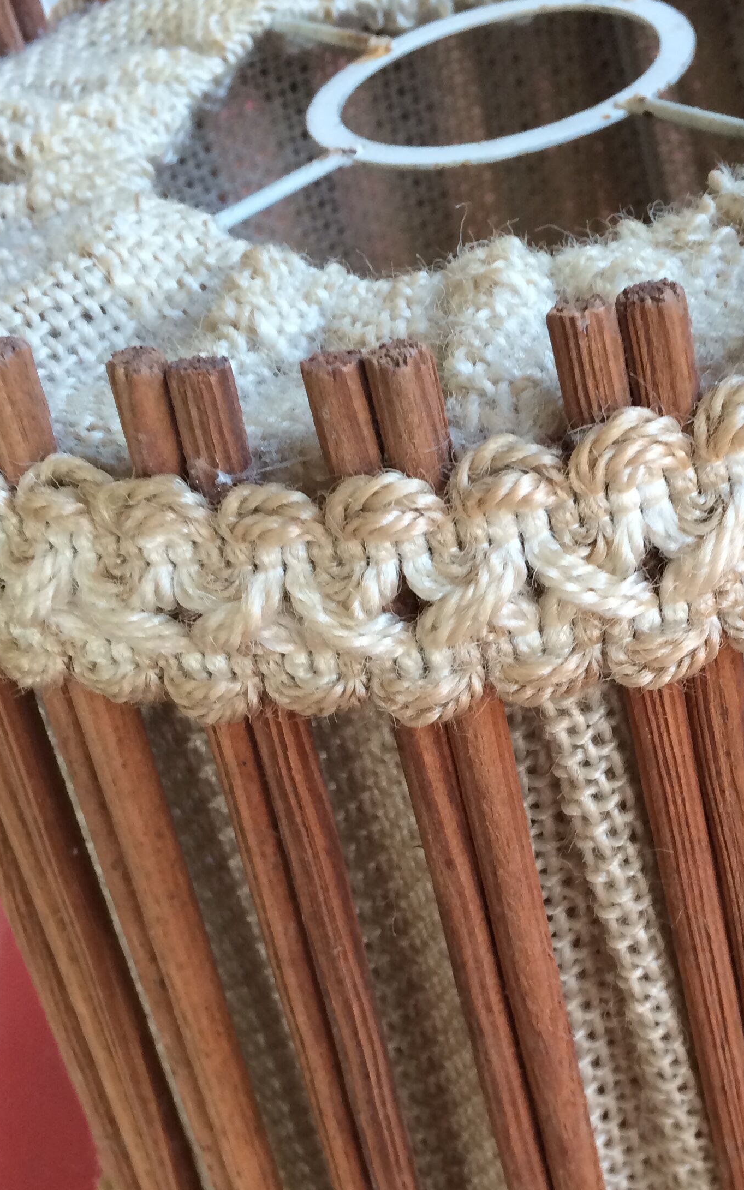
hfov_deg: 27.2
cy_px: 819
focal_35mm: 46
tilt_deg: -47.4
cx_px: 634
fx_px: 1492
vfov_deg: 42.7
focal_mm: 4.15
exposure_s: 1/33
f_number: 2.2
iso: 40
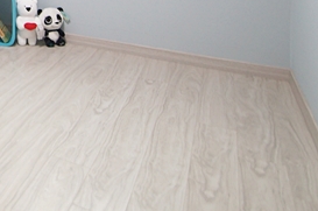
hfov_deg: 36.4
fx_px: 388
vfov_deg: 24.7
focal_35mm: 44
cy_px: -90
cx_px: -47
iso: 800
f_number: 4
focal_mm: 10
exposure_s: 1/60
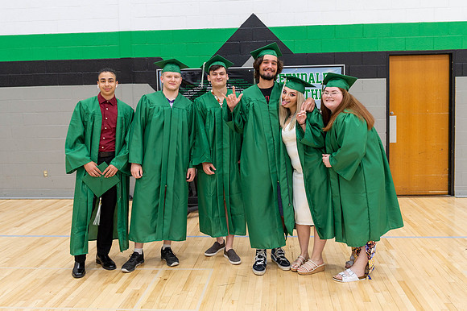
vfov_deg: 37.0
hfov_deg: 53.5
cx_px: 250
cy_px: 126
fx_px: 463
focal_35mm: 36
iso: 500
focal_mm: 27
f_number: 2.8
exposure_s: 1/160
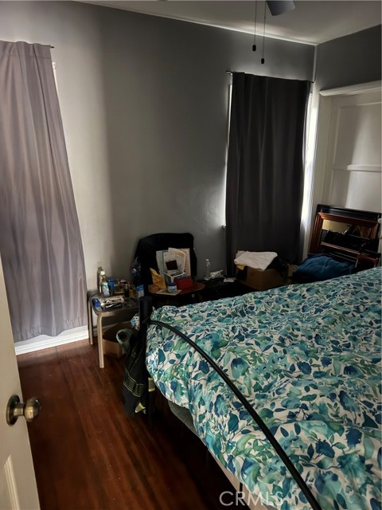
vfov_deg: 71.6
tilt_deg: -12.1
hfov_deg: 56.8
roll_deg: -2.3
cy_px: 255
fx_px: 353
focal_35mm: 24
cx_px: 191
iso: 1600
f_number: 1.78
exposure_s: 1/9
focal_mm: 6.76
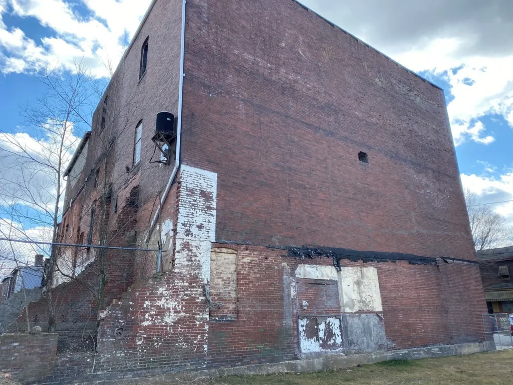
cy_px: 192
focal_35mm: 26
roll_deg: +1.5
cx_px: 256
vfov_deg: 53.1
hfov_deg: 67.3
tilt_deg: +18.6
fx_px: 385
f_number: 1.8
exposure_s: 1/816
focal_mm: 4.25
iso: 32
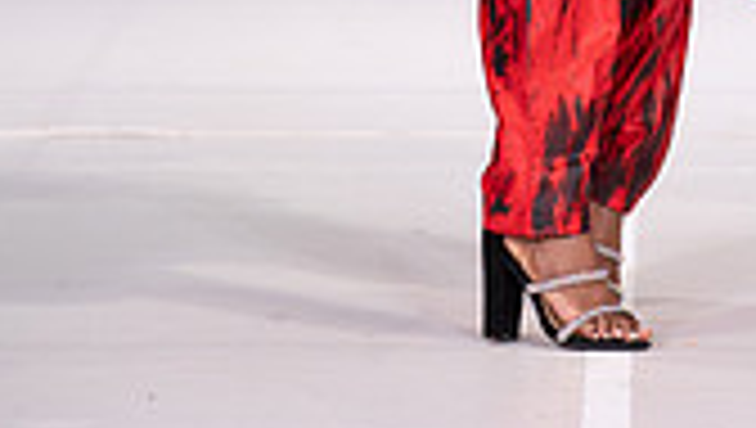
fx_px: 7868
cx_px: 650
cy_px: -478
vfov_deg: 3.1
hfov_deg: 5.5
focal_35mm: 392
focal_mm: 140
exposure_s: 1/400
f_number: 5.6
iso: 2000
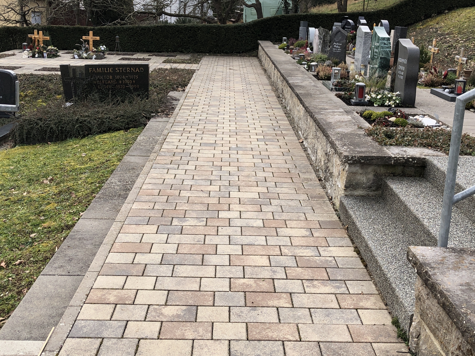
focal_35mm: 43
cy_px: 140
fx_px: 590
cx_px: 254
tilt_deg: -11.9
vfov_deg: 33.5
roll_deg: -2.2
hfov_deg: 43.8
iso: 20
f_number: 1.8
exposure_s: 1/631
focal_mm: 3.99
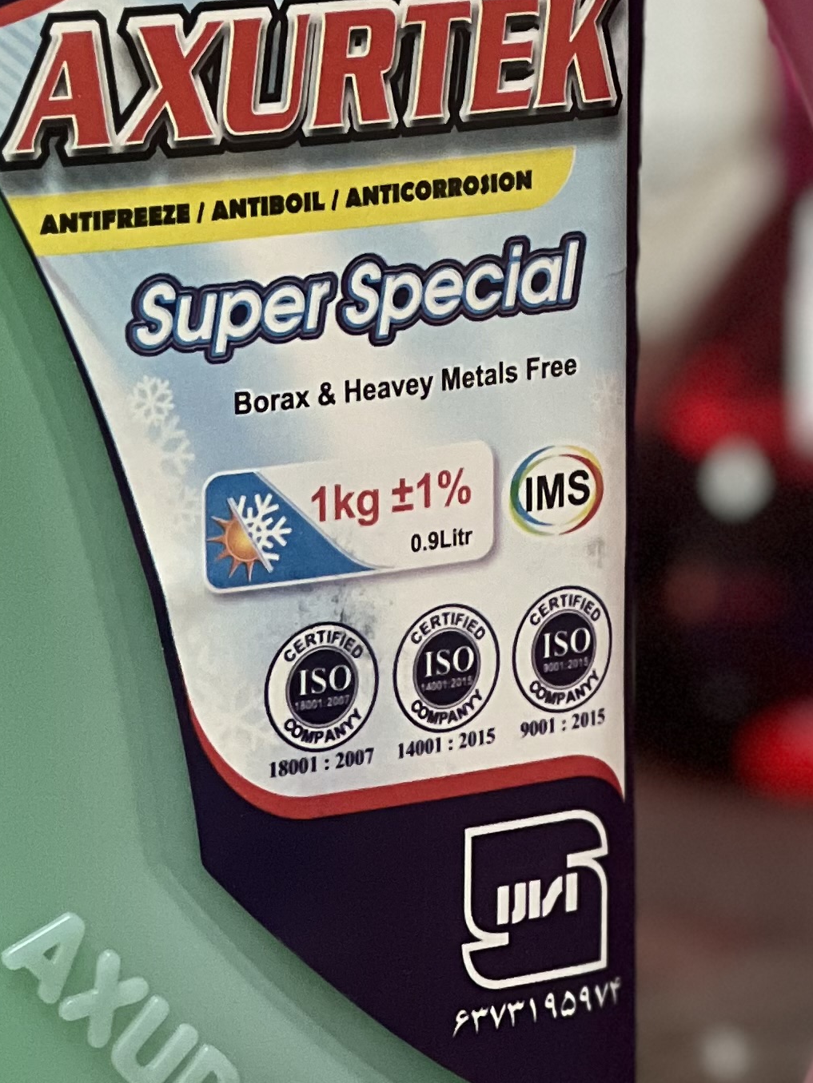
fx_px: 7171
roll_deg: +0.3
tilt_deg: -4.9
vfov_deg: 8.6
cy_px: -3
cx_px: 725
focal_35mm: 229
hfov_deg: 6.5
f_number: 2.8
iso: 200
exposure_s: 1/33
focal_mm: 9
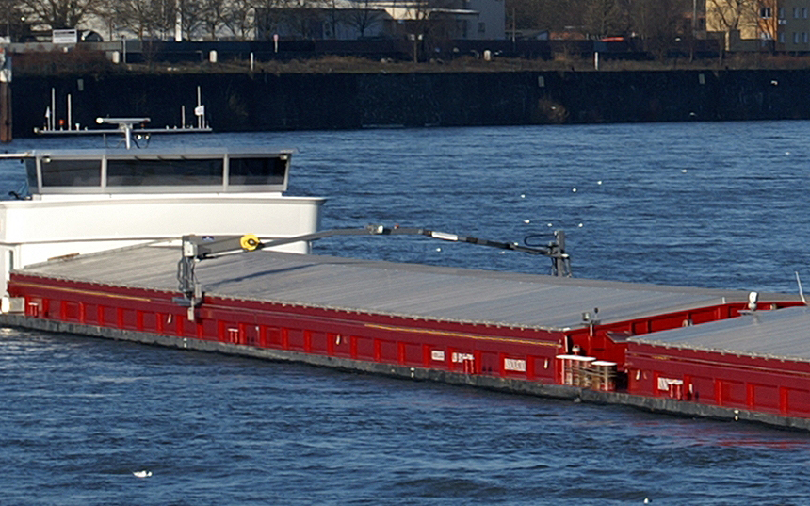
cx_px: 1094
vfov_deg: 2.7
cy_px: 259
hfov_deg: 4.4
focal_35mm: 481
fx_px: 10615
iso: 100
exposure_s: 1/250
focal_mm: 90
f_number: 10
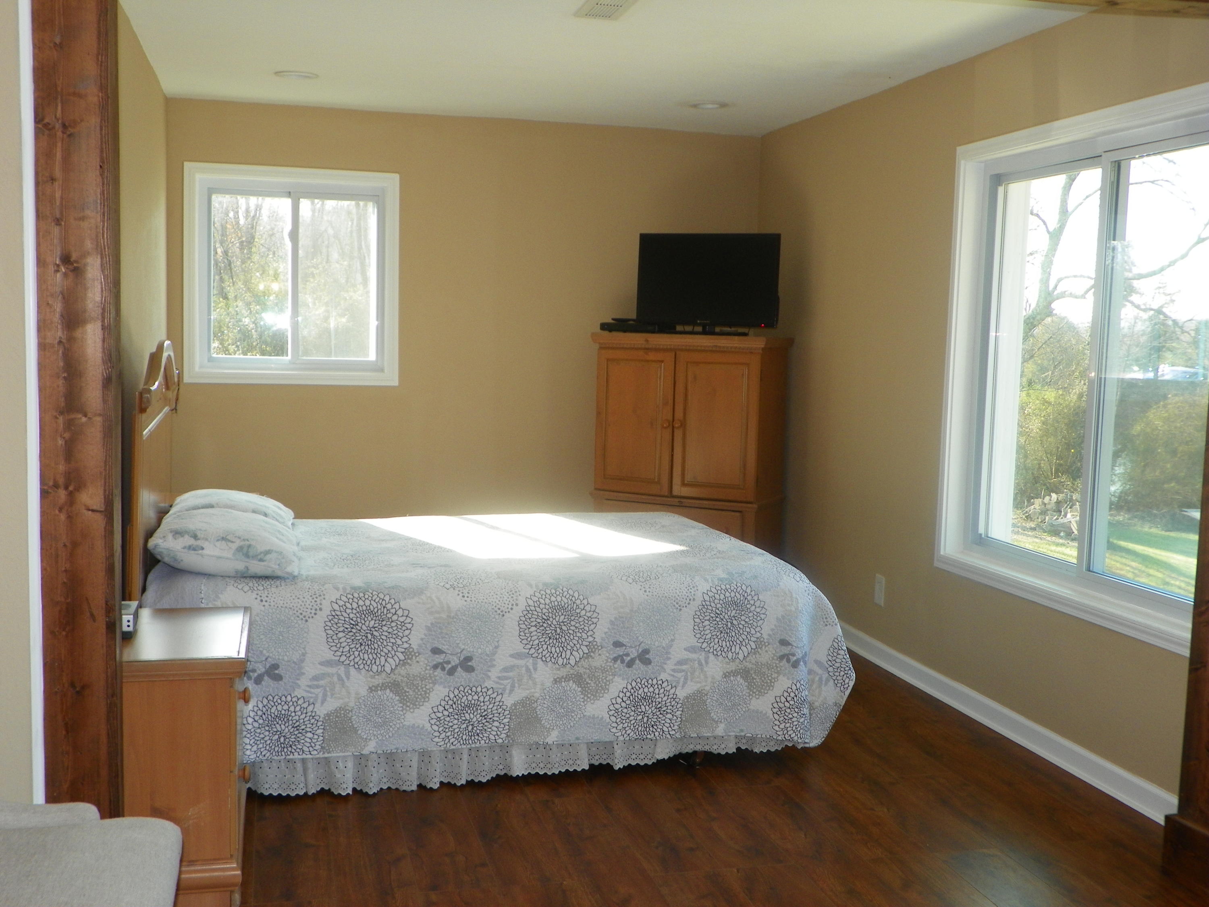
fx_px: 1362
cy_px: 454
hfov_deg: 47.9
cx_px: 604
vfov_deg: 36.8
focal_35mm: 39
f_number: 3.2
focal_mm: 6.9
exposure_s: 1/40
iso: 64
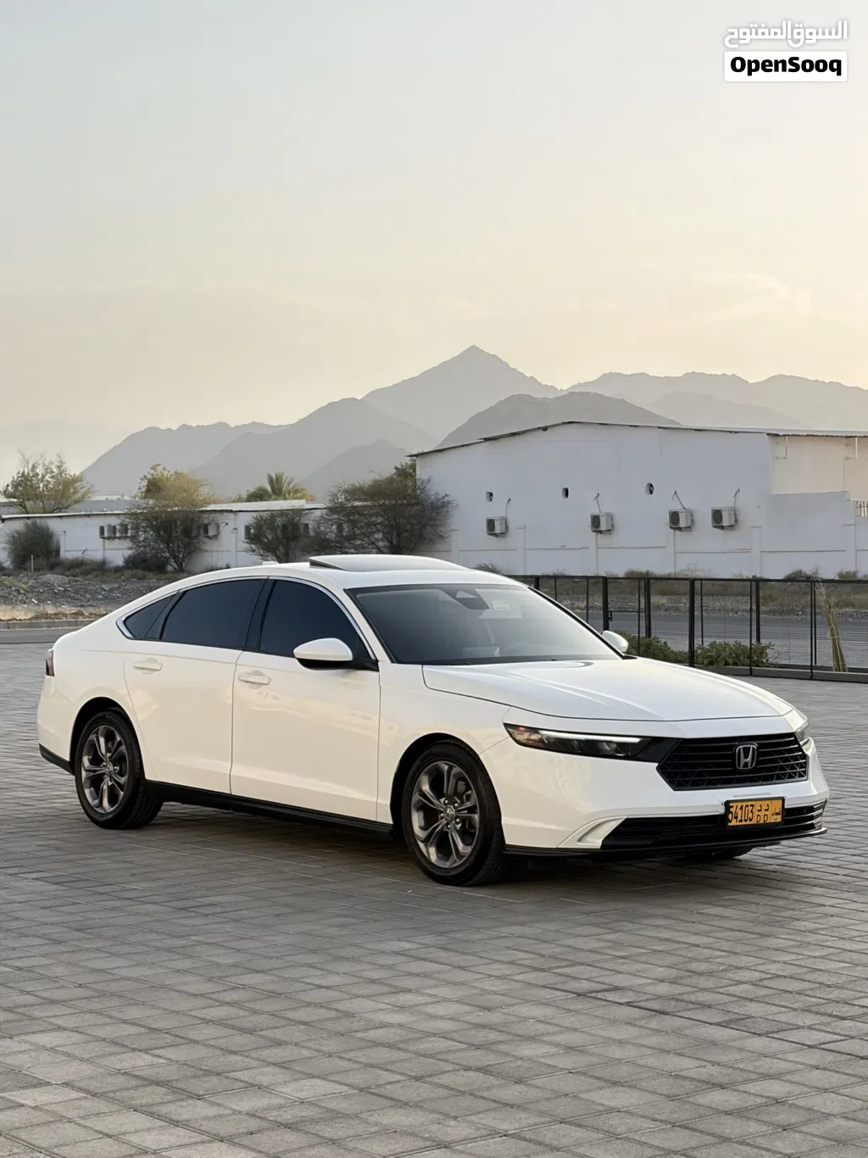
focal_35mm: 52
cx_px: 434
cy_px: 579
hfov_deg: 28.0
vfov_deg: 36.8
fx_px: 1739
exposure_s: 1/896
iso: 50
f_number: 1.6
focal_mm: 5.96
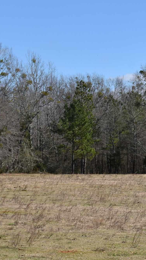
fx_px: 876
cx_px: 268
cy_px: 169
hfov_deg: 9.1
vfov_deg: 16.8
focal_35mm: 127
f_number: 8
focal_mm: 35
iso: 180
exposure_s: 1/500
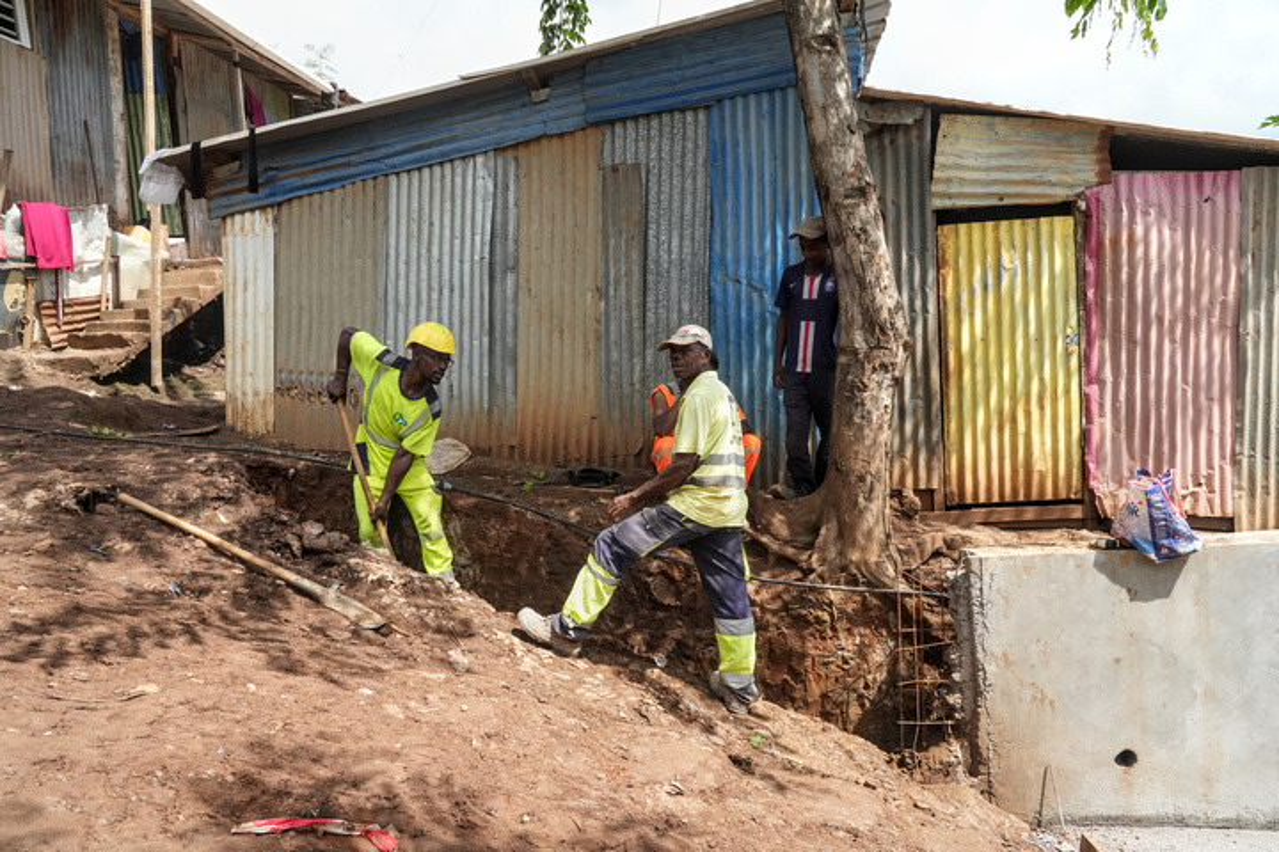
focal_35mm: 24
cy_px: 426
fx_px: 853
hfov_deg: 73.7
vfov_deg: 53.1
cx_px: 640
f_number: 14
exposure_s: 1/1000
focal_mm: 24
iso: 3200
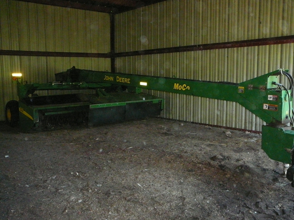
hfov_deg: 51.3
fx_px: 306
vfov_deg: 39.7
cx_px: 149
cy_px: 109
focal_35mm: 36
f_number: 2.8
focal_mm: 5.2
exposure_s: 1/30
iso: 400
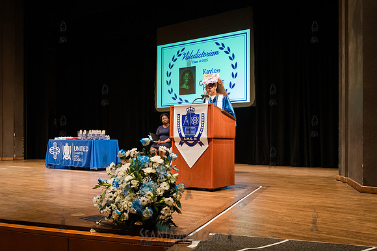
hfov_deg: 48.2
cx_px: 190
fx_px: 421
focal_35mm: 40
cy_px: 141
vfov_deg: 33.2
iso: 5000
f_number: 4
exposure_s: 1/200
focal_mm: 34
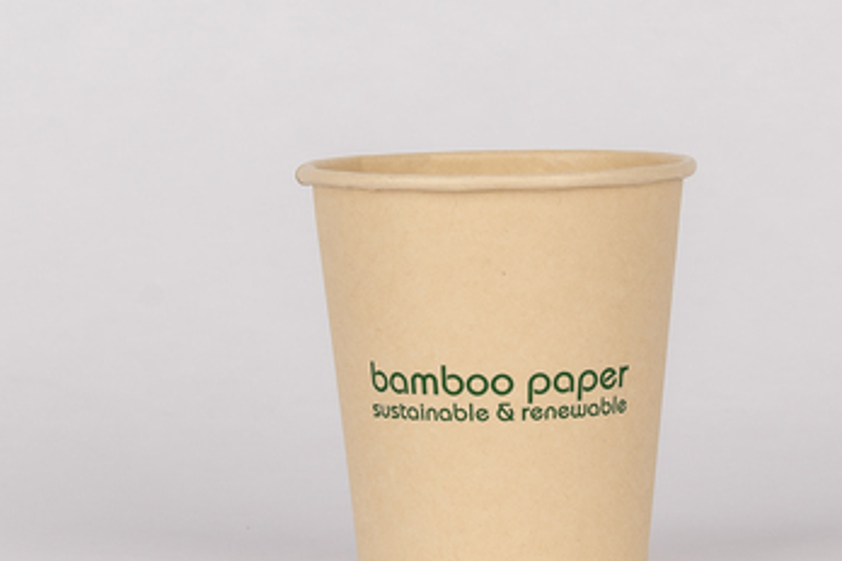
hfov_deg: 9.1
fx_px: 5285
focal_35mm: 226
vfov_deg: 6.1
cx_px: 573
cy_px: 288
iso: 320
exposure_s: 1/100
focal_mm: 70
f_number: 10
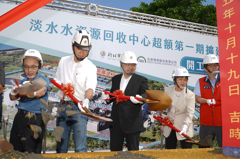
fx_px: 226
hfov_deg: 55.8
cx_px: 120
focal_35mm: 34
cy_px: 80
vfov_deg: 38.8
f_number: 6.3
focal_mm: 23
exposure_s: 1/200
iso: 50
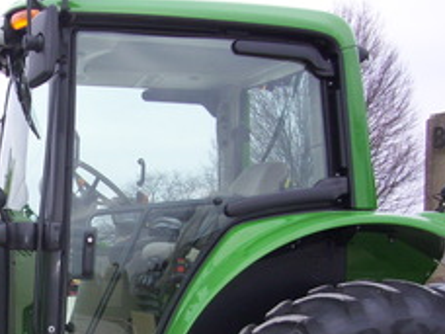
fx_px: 1041
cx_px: 39
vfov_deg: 17.7
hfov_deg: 23.4
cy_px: 344
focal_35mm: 81
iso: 80
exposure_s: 1/160
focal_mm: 5.7
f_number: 2.9
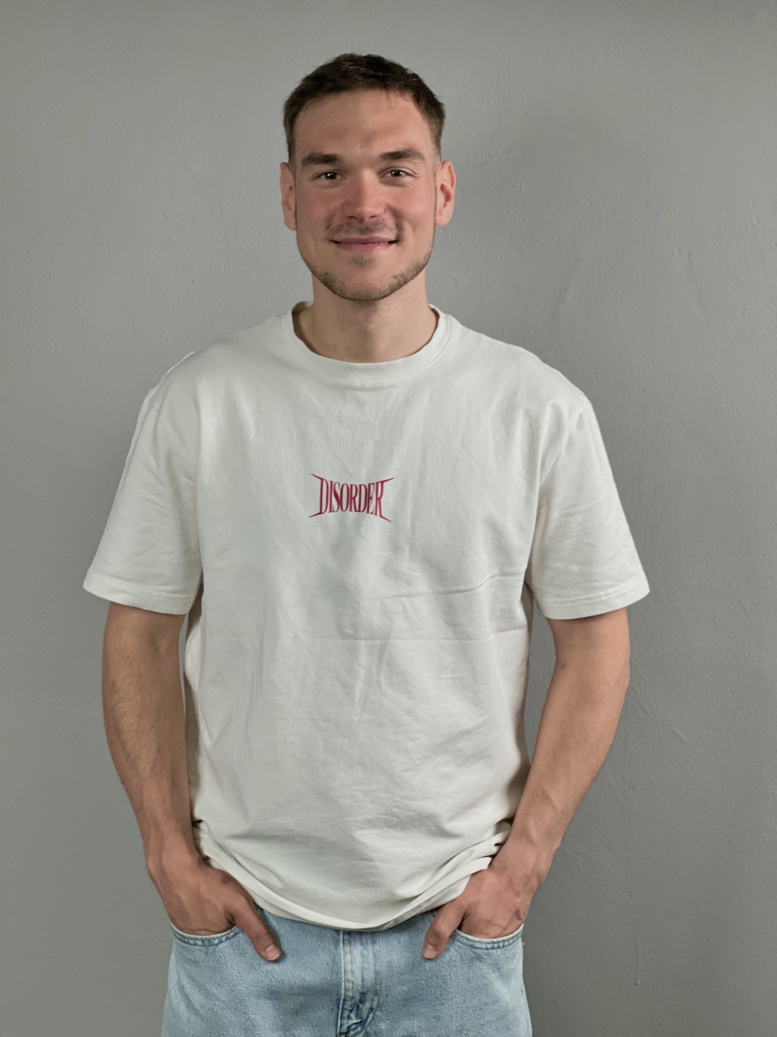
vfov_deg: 25.3
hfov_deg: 19.1
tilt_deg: -5.3
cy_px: 518
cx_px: 388
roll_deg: -0.9
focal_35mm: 77
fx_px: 2304
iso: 160
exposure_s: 1/100
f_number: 2.8
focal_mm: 9
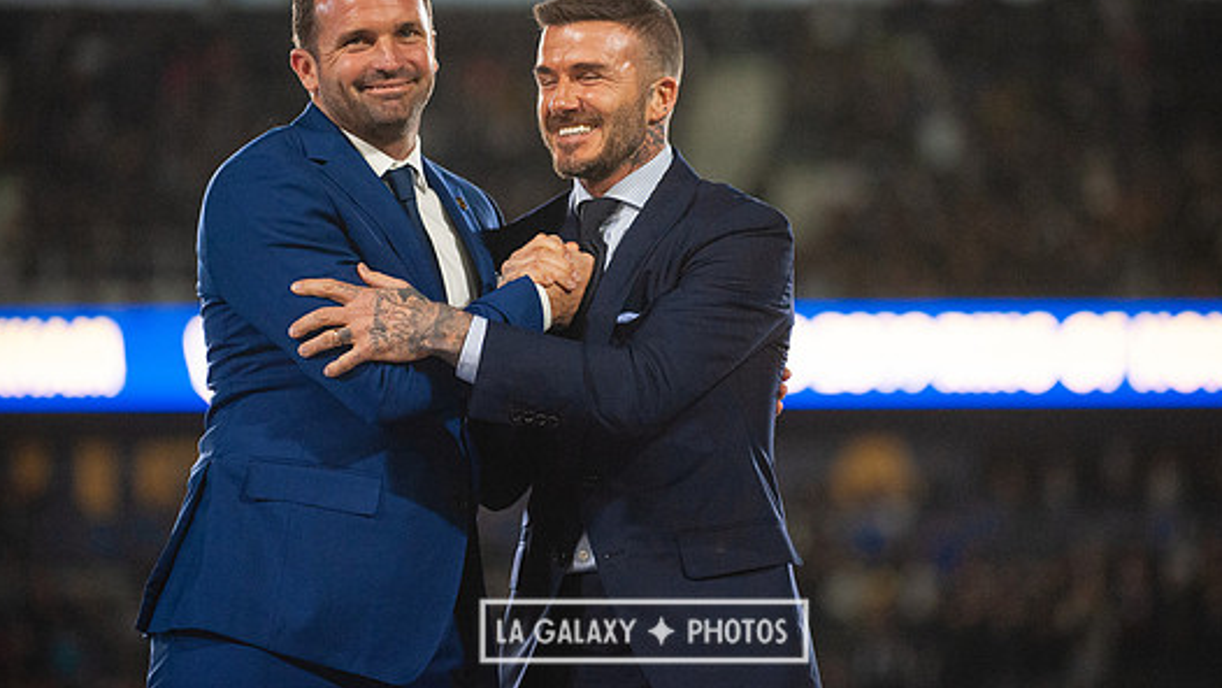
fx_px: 5801
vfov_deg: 6.8
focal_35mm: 179
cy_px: 281
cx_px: 644
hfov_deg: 12.0
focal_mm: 155
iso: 3200
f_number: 2.8
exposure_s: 1/2000
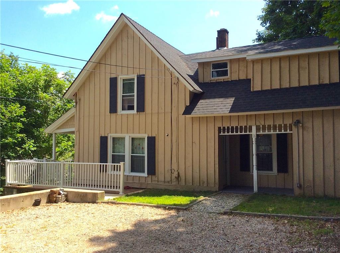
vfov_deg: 44.0
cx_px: 170
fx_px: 314
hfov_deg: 56.9
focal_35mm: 32
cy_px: 126
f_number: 2.4
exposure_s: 1/841
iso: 32
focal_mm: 3.3
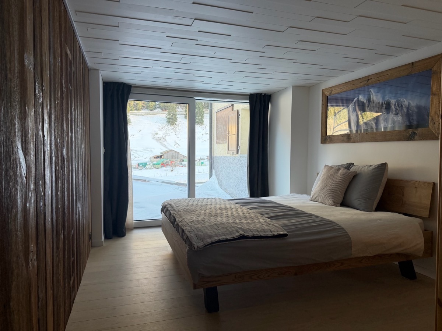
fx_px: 306
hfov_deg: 71.6
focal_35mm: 24
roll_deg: -0.3
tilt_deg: -2.6
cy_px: 166
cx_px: 221
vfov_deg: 56.8
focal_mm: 6.76
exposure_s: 1/233
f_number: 1.78
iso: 200
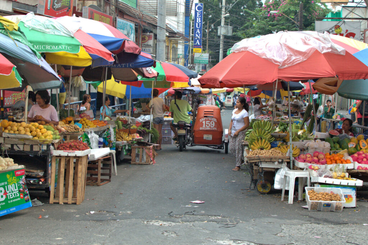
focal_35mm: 52
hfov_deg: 37.9
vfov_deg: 25.7
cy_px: 122
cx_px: 184
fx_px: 536
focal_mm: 35
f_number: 7.1
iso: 400
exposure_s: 1/400
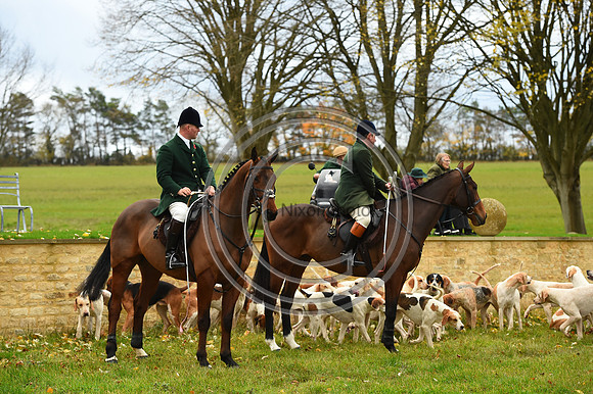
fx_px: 1975
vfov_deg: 11.4
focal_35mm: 120
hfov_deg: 17.1
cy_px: 197
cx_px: 296
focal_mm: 120
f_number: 5.6
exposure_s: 1/1250
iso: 1800
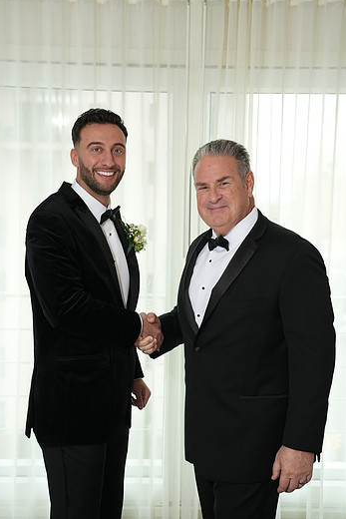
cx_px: 167
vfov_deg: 34.4
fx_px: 836
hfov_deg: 23.4
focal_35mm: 58
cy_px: 285
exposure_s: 1/200
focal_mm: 52
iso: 800
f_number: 4
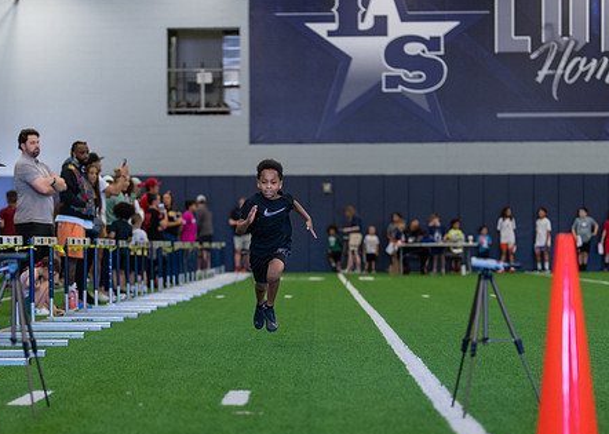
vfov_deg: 17.0
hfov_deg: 23.7
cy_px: 266
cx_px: 275
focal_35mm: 84
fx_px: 1452
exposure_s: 1/1000
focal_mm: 50
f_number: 1.2
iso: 1250
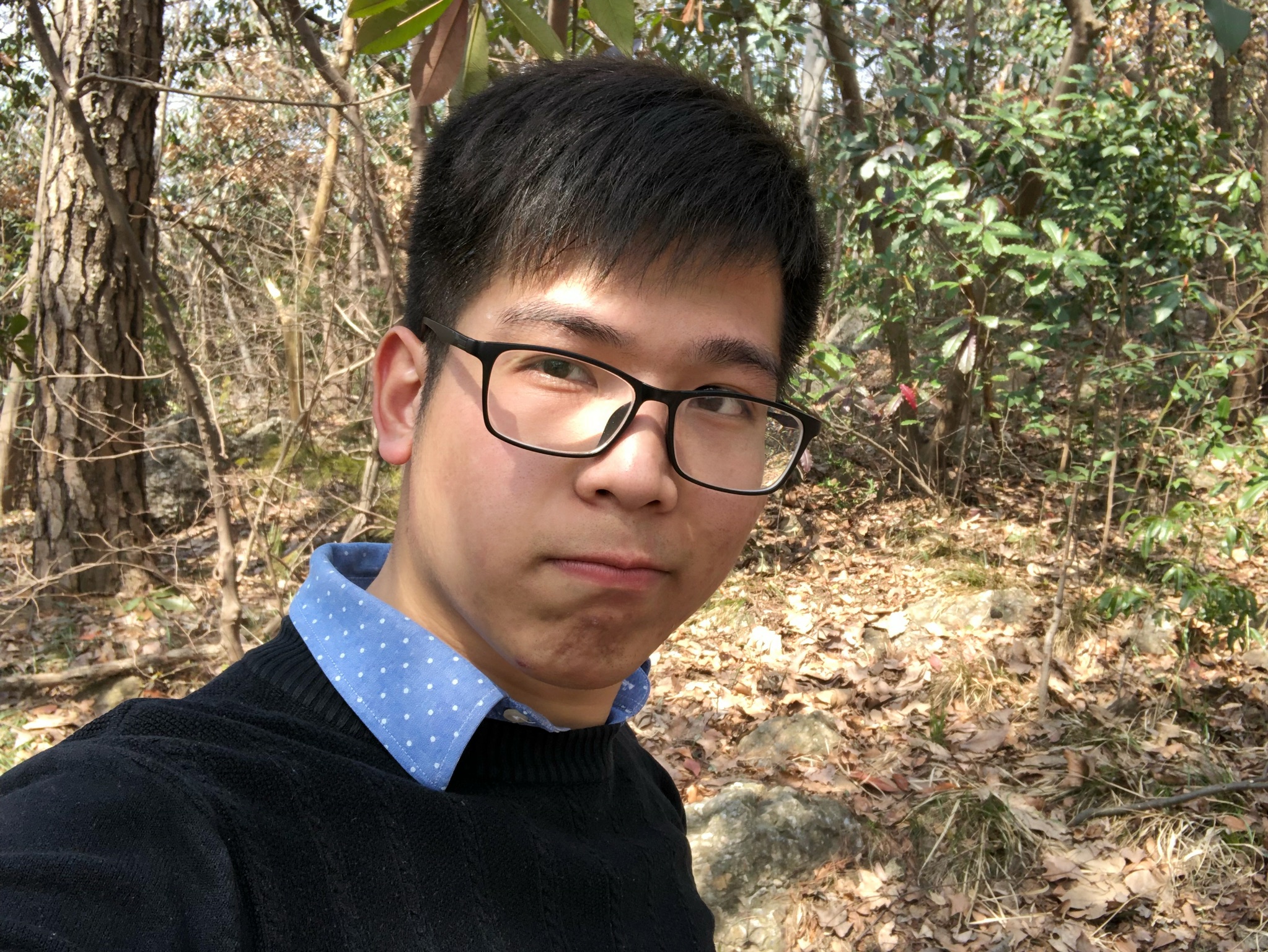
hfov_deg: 56.8
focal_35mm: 32
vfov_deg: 44.2
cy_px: 476
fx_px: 1173
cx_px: 634
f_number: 2.2
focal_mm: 2.87
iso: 20
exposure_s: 1/149
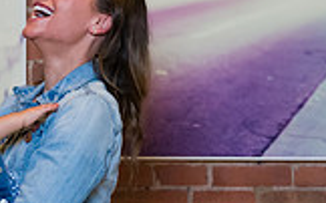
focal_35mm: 183
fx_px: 1625
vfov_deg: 7.2
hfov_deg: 11.4
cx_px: 54
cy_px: 109
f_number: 3.2
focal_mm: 48
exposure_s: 1/200
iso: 1250
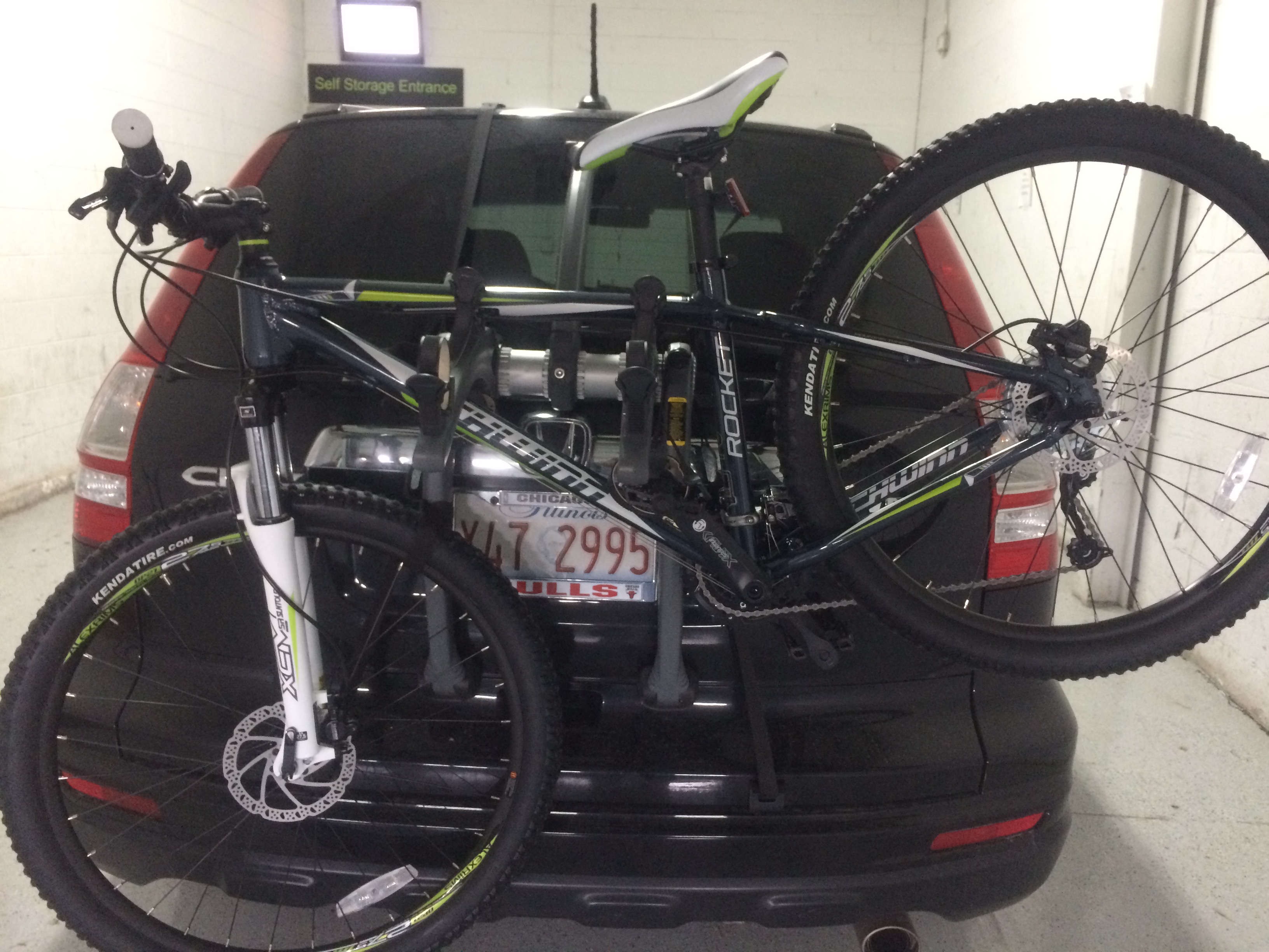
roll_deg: -1.5
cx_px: 634
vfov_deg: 48.2
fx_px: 1063
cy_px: 476
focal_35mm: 29
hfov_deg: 61.7
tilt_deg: -13.6
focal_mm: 4.15
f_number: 2.2
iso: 250
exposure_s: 1/20
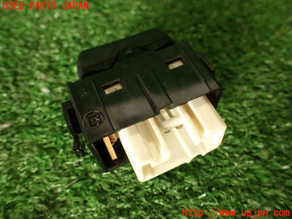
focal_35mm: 30
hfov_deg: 60.0
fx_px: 253
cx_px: 146
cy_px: 110
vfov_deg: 46.8
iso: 125
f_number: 2.3
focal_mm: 5.4
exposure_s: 1/60
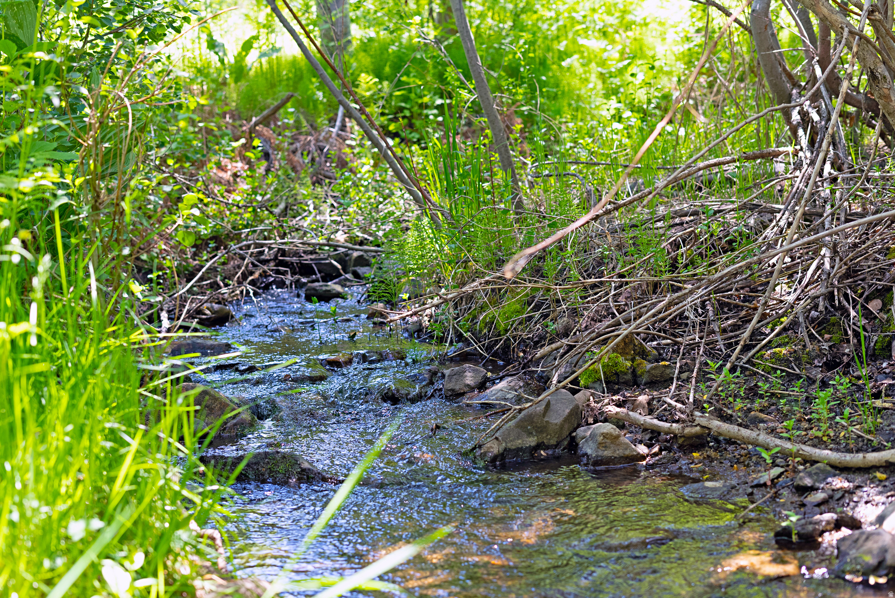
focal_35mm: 50
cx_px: 448
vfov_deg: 27.0
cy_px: 299
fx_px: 1244
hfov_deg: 39.6
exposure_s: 1/160
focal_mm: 50
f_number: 4
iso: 500
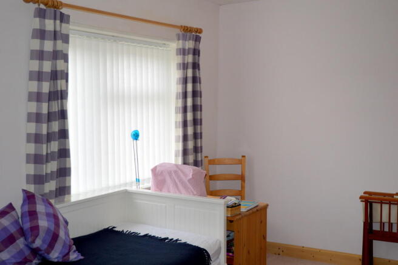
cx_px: 199
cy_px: 132
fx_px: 480
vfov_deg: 30.8
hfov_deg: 45.0
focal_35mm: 44
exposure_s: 1/125
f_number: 4.2
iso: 280
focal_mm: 29
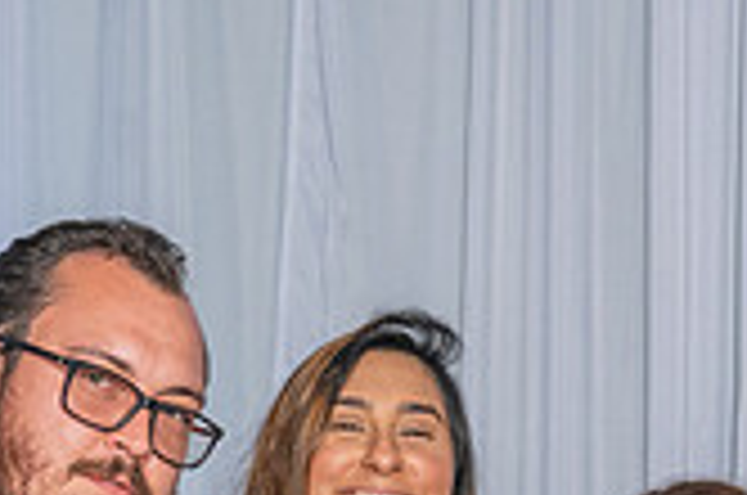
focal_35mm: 193
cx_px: 631
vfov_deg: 6.7
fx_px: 3997
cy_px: 1166
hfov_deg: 10.6
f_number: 5.6
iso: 800
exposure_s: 1/160
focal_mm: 37
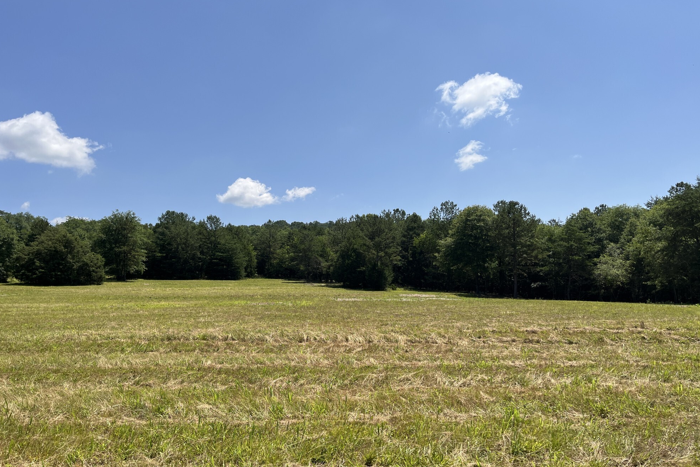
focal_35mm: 28
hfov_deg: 65.5
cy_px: 257
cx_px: 347
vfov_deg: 46.3
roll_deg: -1.1
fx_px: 544
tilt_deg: +3.6
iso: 50
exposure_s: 1/4310
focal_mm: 5.1
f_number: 1.6
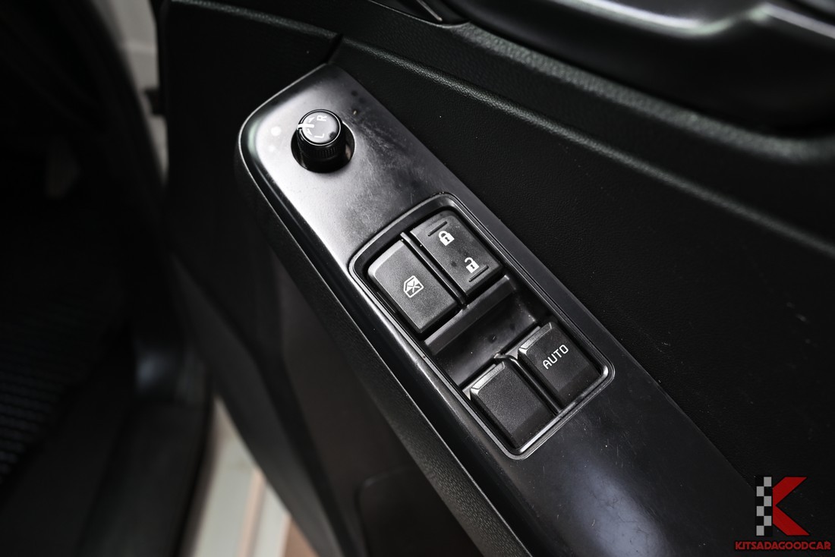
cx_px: 418
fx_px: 754
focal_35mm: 32
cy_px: 278
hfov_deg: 57.9
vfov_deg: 40.6
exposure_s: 1/45
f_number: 6.7
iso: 400
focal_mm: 32.5
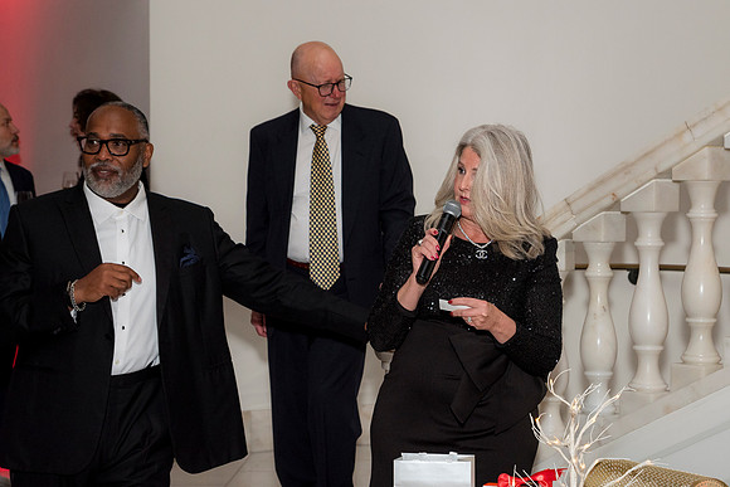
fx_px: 1436
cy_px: 244
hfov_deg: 28.4
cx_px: 465
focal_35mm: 71
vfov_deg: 19.2
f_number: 5
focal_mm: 55
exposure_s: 1/125
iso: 800
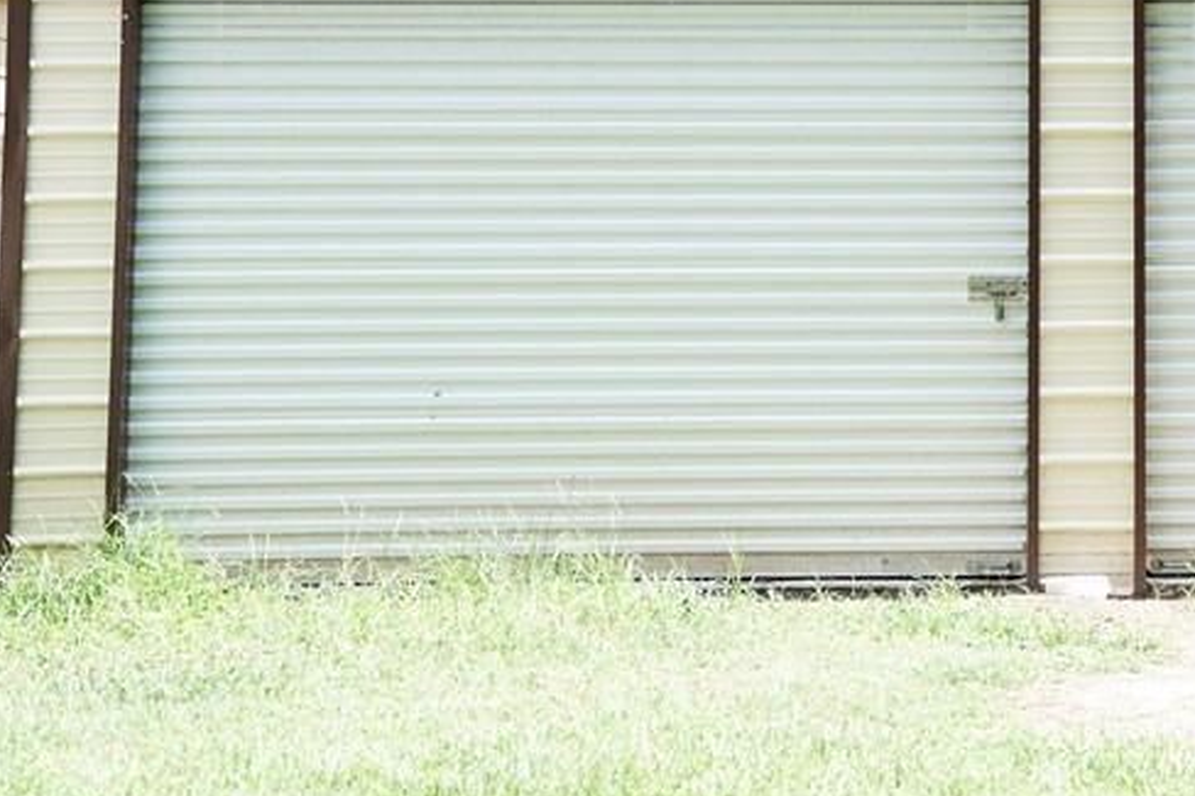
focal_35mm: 98
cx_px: 1161
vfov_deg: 13.7
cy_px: -29
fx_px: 3252
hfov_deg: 20.2
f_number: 2.8
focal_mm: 44
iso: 500
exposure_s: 1/2000
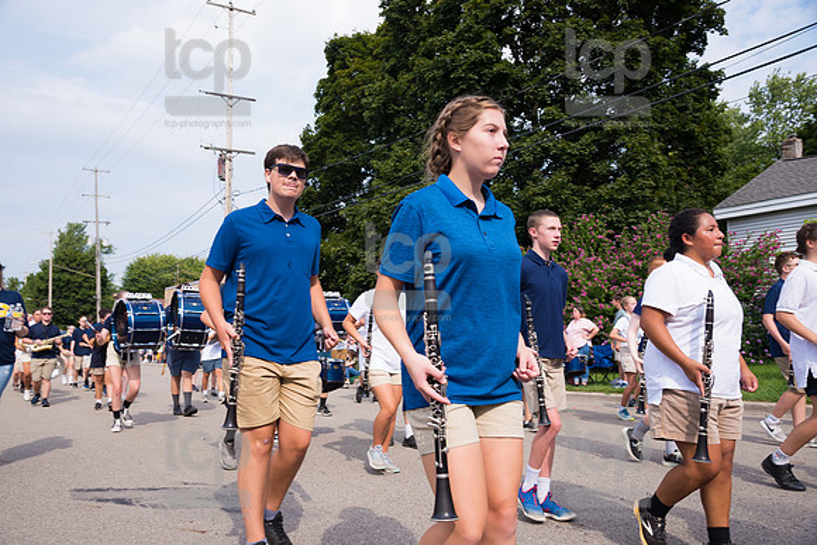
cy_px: 272
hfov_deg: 65.5
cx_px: 408
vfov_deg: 46.4
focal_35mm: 28
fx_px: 636
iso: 250
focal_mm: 28
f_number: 6.3
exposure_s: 1/500
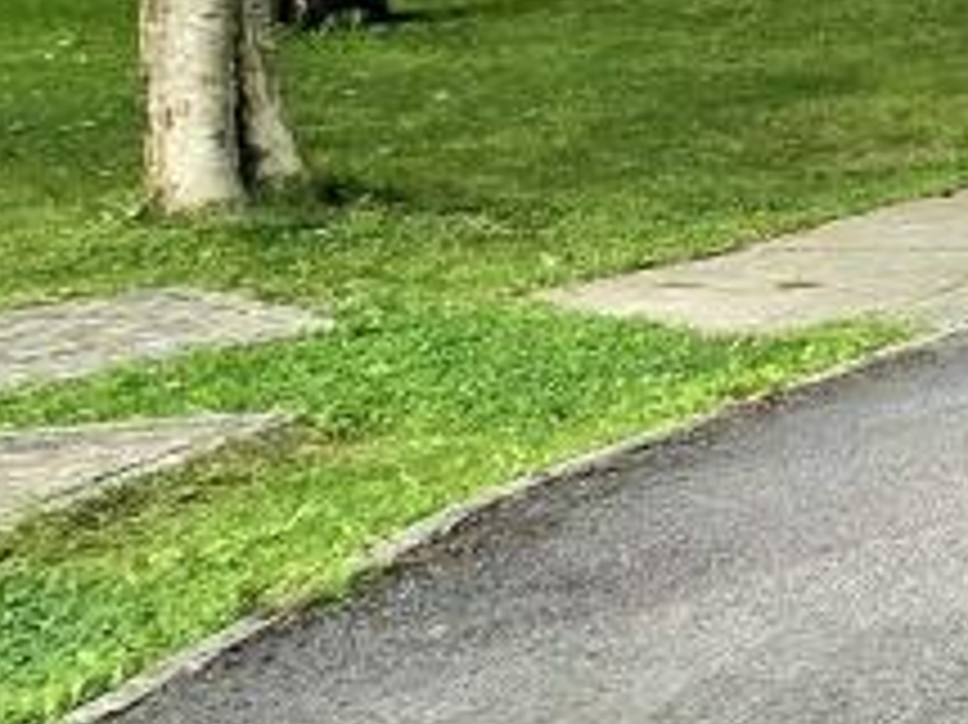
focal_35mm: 62
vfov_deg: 21.8
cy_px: -162
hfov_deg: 17.0
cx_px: 2134
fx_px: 1733
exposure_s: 1/2000
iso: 100
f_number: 2.2
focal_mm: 2.2
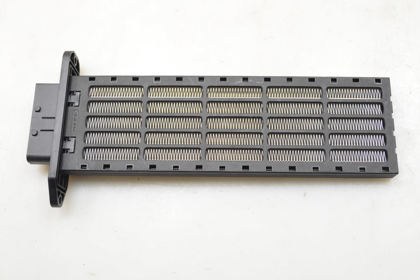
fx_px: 525
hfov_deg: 43.6
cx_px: 210
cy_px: 140
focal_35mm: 45
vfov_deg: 29.8
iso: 2500
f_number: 7.1
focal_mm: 30
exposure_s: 1/200
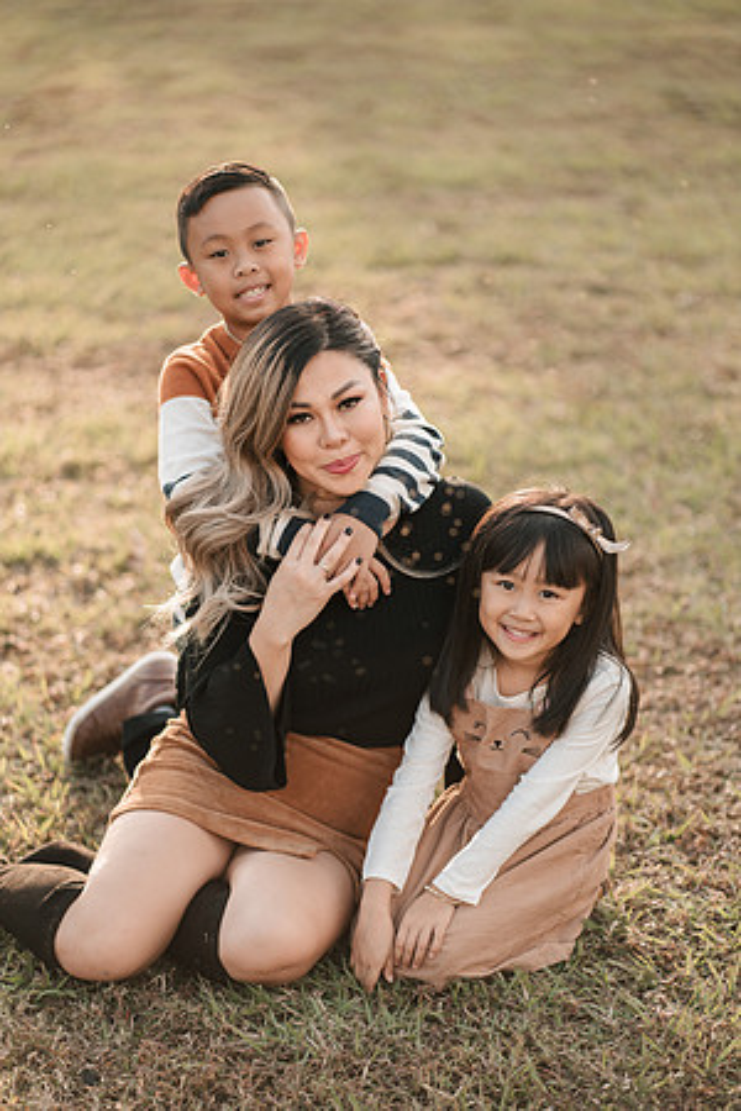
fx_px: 2624
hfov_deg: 16.1
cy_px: 556
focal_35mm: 85
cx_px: 370
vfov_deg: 23.9
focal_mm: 85
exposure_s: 1/640
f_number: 2
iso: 100
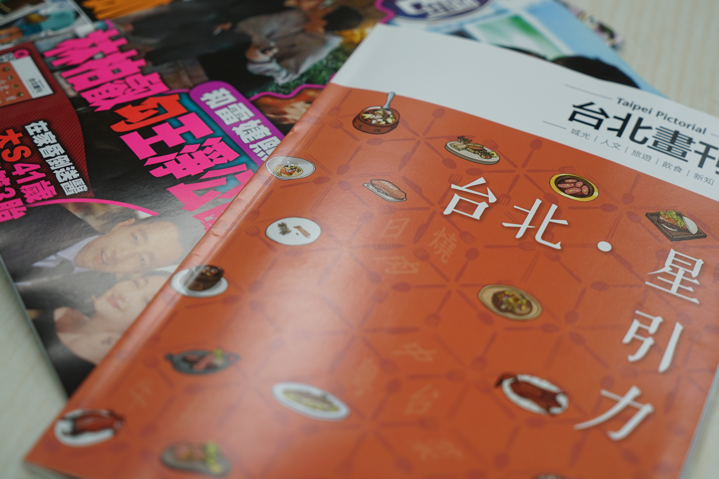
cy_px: 199
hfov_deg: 31.3
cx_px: 423
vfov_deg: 21.2
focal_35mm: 64
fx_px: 1278
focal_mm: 53
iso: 400
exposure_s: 1/160
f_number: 4
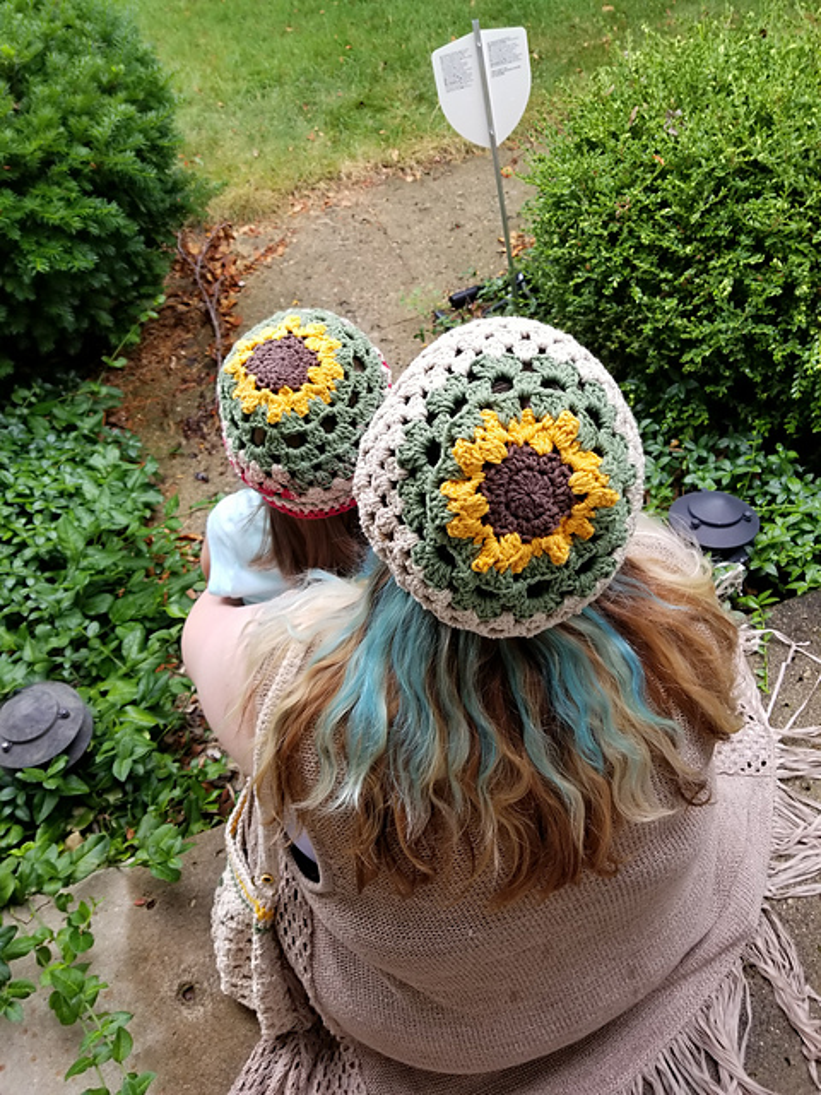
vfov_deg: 67.3
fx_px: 822
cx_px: 410
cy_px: 548
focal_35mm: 26
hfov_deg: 53.1
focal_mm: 4.25
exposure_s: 1/192
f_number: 1.7
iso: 50
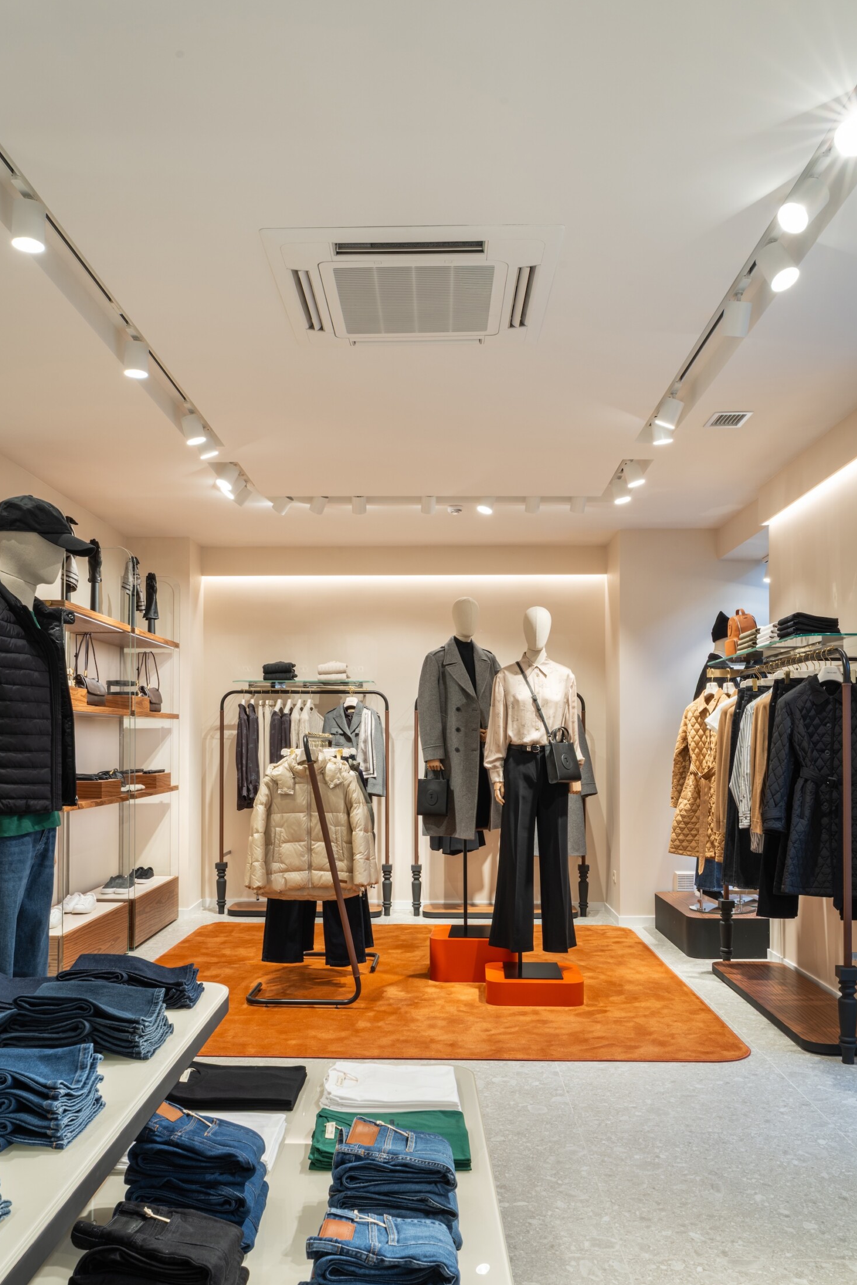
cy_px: 732
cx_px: 409
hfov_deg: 45.0
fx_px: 1035
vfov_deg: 63.4
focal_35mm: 29
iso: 100
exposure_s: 1/2
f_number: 16
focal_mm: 25
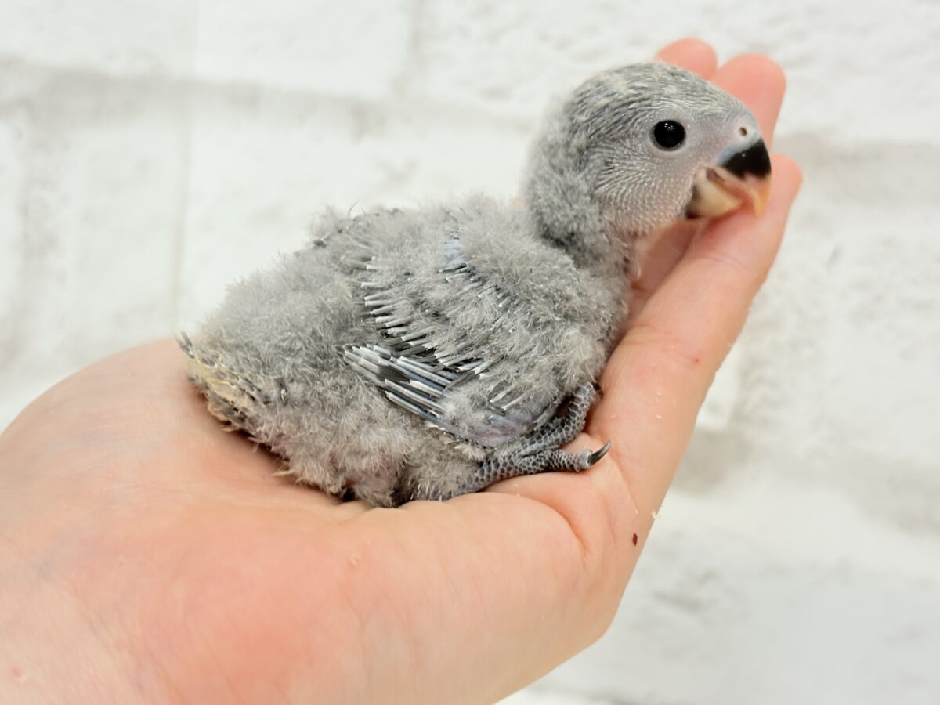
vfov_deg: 28.0
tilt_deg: -5.7
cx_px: 470
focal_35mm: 52
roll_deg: -5.1
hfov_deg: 36.8
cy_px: 352
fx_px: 1412
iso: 50
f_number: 1.6
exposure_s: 1/50
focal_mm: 5.96
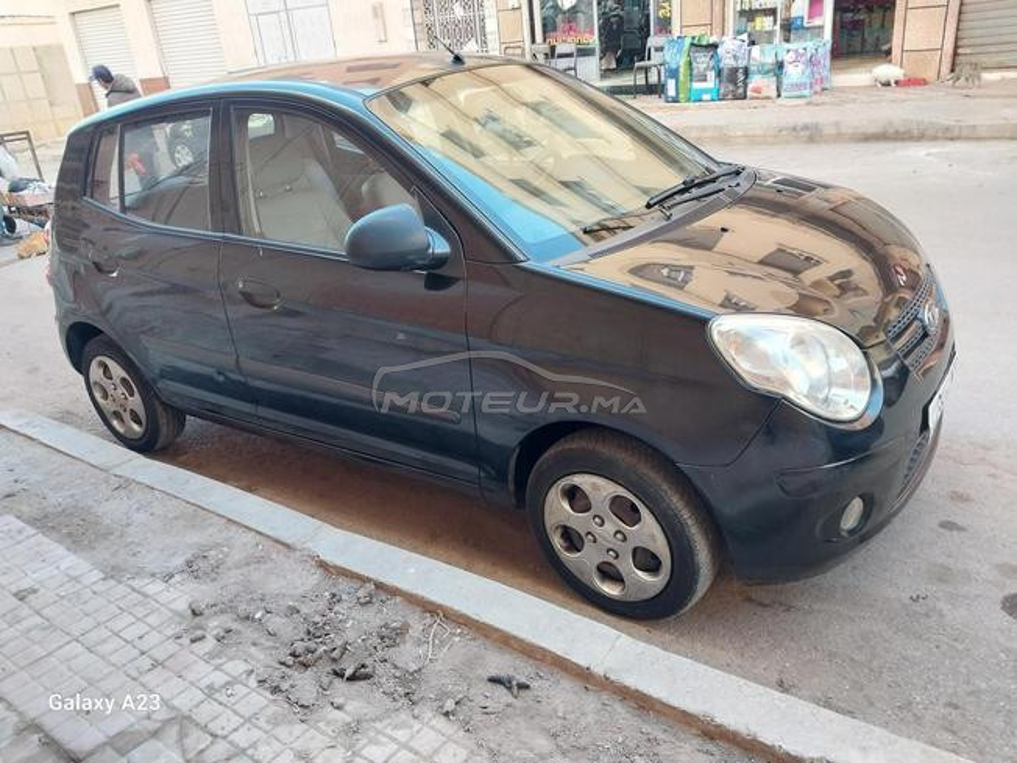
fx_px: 764
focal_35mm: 26
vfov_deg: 53.1
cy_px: 382
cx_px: 508
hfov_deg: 67.3
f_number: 1.8
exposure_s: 1/50
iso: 64
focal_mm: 4
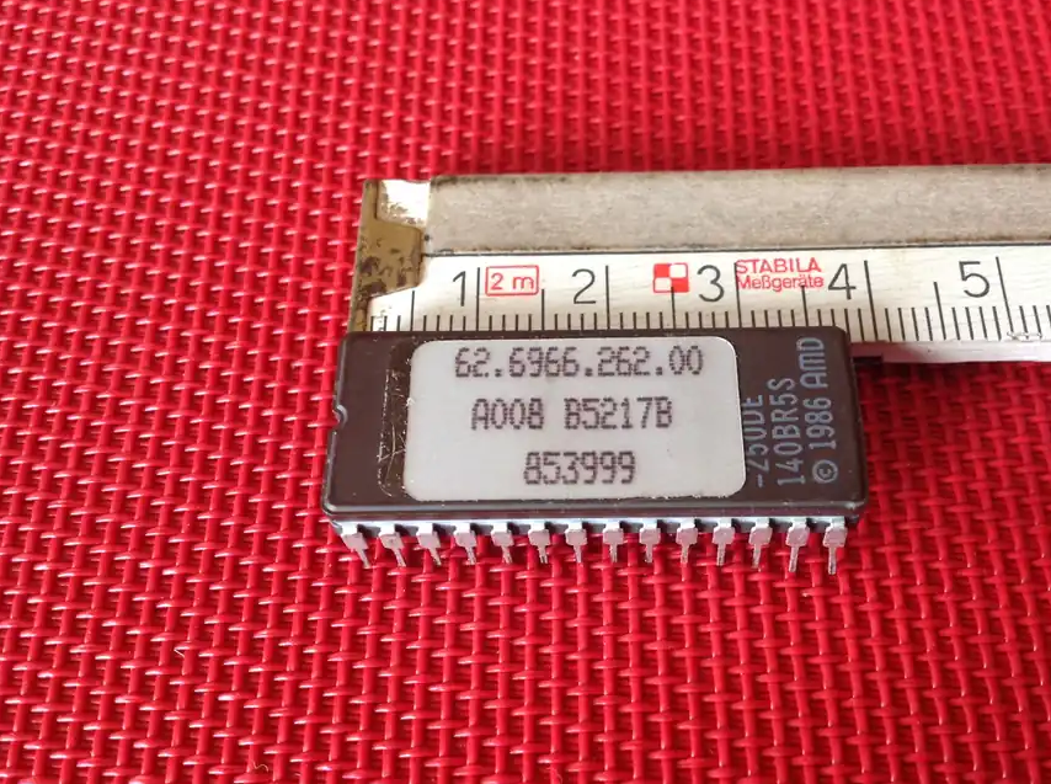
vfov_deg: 35.0
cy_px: 421
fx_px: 1242
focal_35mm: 41
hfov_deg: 45.7
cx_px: 603
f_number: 2.4
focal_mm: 4.28
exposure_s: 1/15
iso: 100
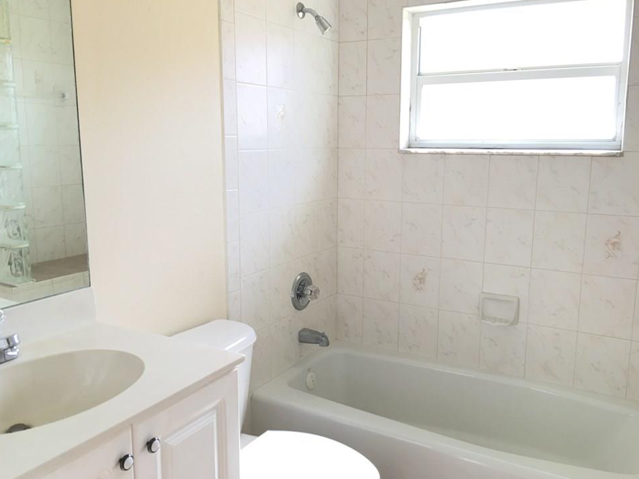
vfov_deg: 45.4
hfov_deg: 58.3
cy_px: 240
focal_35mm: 31
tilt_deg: -9.6
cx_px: 333
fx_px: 572
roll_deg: -0.7
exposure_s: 1/30
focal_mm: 4.15
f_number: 2.2
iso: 25
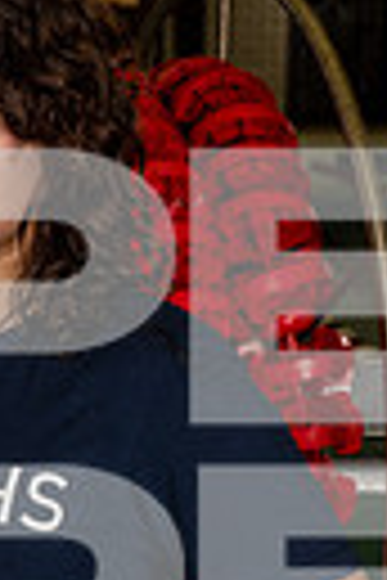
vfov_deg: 12.6
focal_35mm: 161
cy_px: 607
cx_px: -166
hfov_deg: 8.4
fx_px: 2596
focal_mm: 46
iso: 500
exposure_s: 1/250
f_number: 7.1
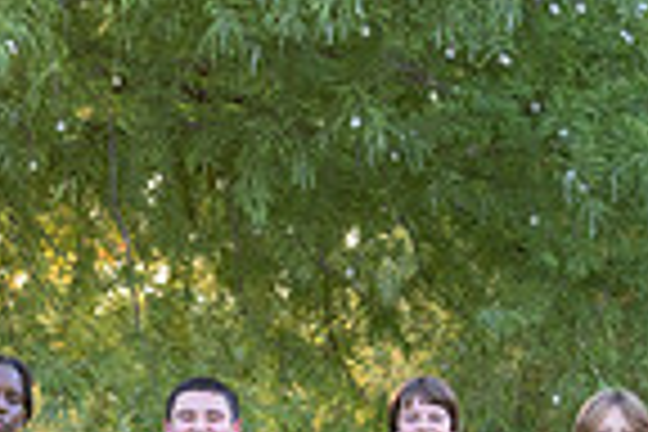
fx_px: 5094
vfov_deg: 4.8
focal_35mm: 283
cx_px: 0
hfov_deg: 7.3
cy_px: 713
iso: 640
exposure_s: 1/320
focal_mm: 70
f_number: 4
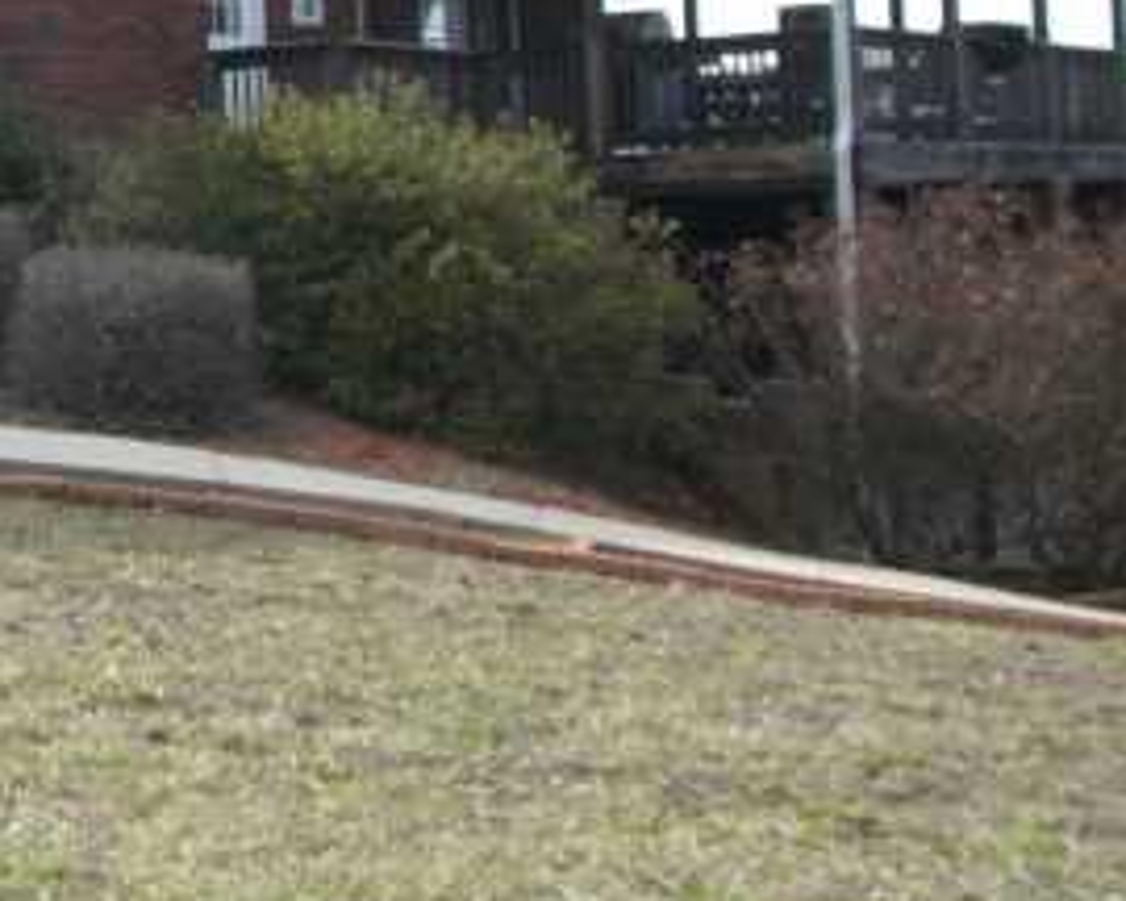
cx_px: -204
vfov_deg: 17.1
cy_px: 17
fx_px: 2933
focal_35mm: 88
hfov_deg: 20.4
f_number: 4.3
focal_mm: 6.2
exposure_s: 1/160
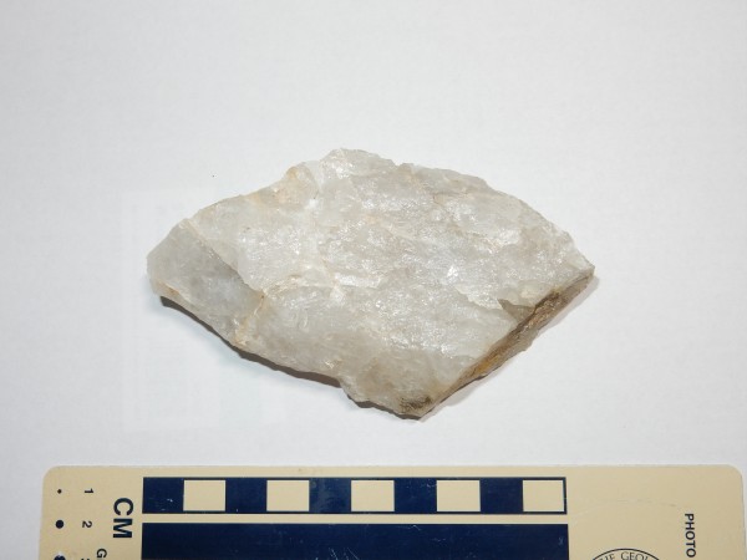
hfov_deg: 51.4
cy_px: 280
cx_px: 374
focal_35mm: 36
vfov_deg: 39.7
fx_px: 777
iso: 125
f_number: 4
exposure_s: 1/30
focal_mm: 6.4
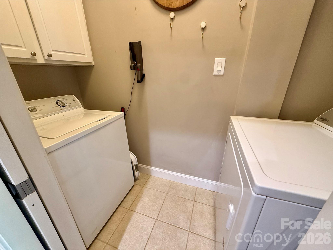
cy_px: 125
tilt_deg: -22.0
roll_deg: +1.4
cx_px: 166
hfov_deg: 102.1
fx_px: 135
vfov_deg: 85.7
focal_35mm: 14
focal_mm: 2.22
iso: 400
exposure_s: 1/60
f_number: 2.2
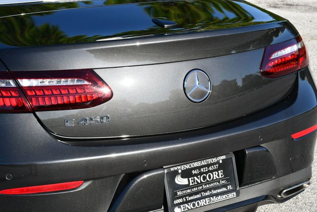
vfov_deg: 17.1
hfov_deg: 25.3
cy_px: 106
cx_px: 158
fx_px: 705
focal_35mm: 80
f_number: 8
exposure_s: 1/250
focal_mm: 40
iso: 160
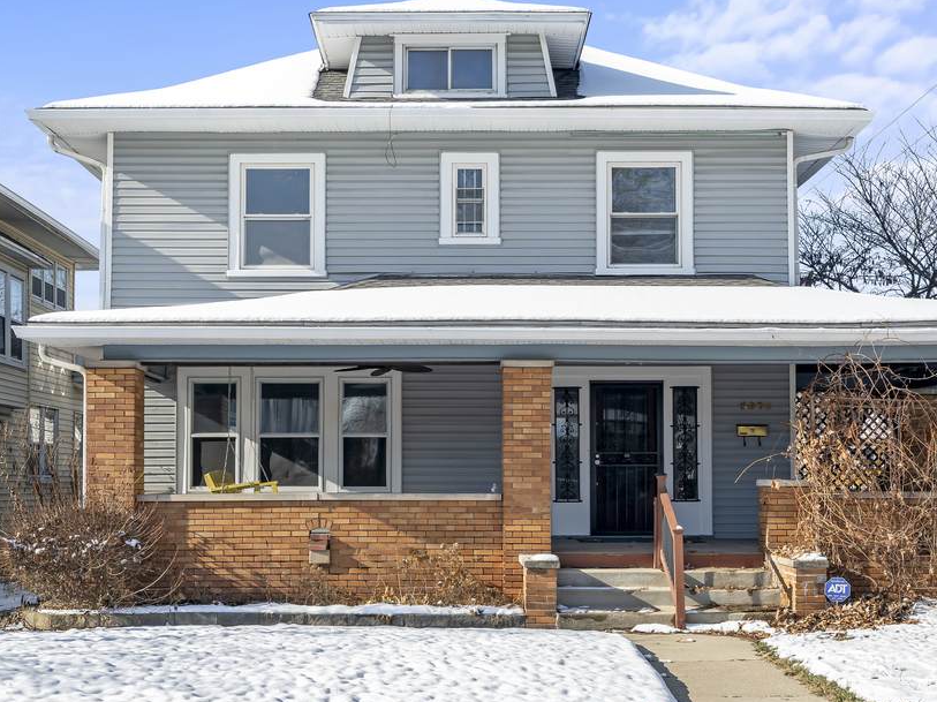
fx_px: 1434
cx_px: 458
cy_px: 396
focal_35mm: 53
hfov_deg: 36.2
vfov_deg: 27.5
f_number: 10
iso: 100
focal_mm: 35
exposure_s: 1/50
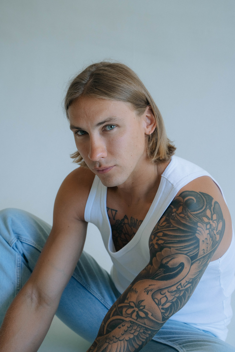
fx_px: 548
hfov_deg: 24.2
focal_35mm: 56
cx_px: 118
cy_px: 176
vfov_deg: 35.6
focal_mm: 56
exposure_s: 1/160
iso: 1600
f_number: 5
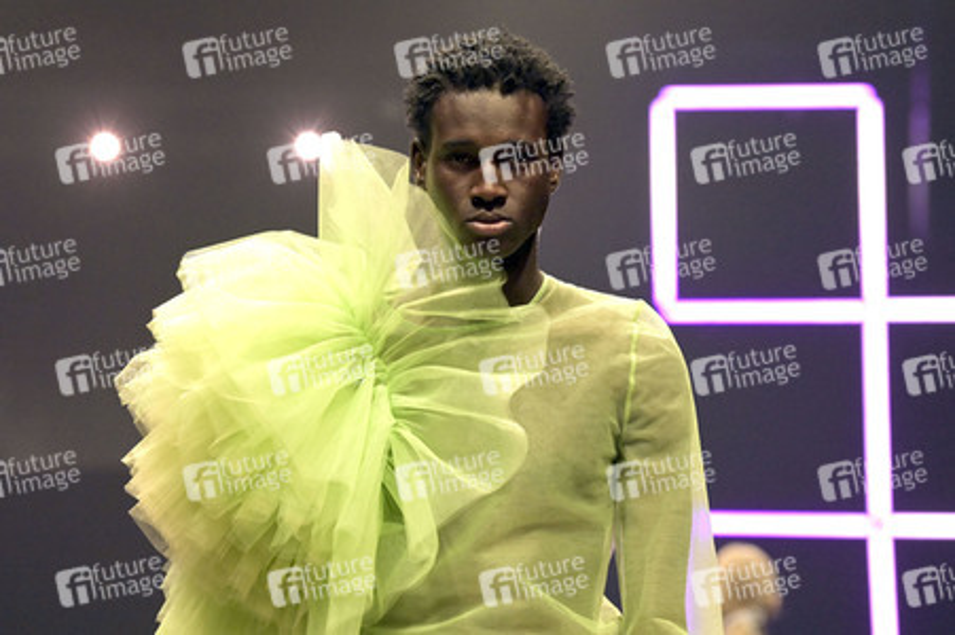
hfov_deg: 11.8
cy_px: 318
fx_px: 4639
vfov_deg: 7.8
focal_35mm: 175
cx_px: 478
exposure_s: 1/640
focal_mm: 175
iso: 8000
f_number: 5.6
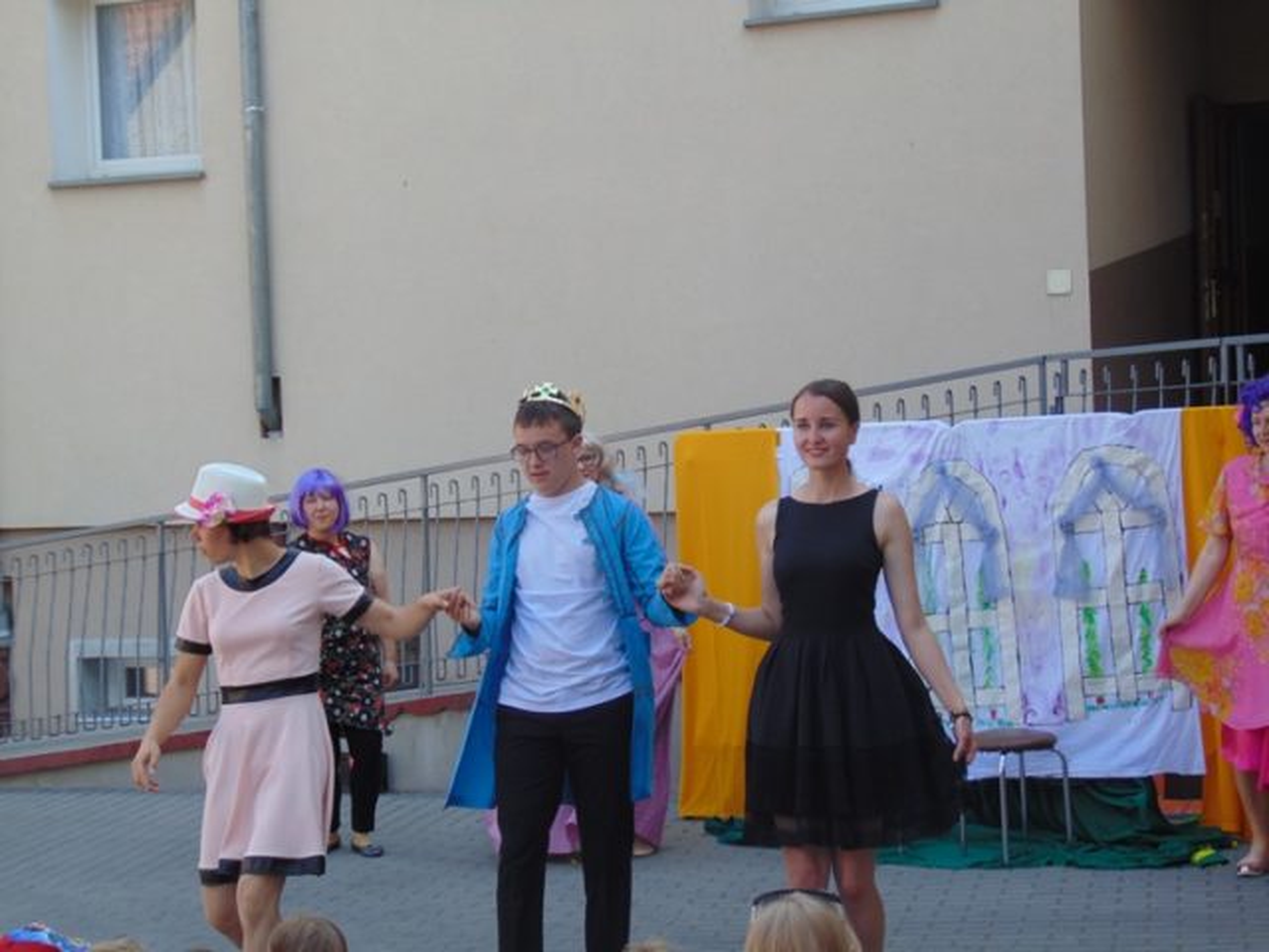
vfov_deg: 20.7
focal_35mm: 71
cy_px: 476
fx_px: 2603
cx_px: 634
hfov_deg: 27.4
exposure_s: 1/160
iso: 80
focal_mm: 12.8
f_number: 3.7
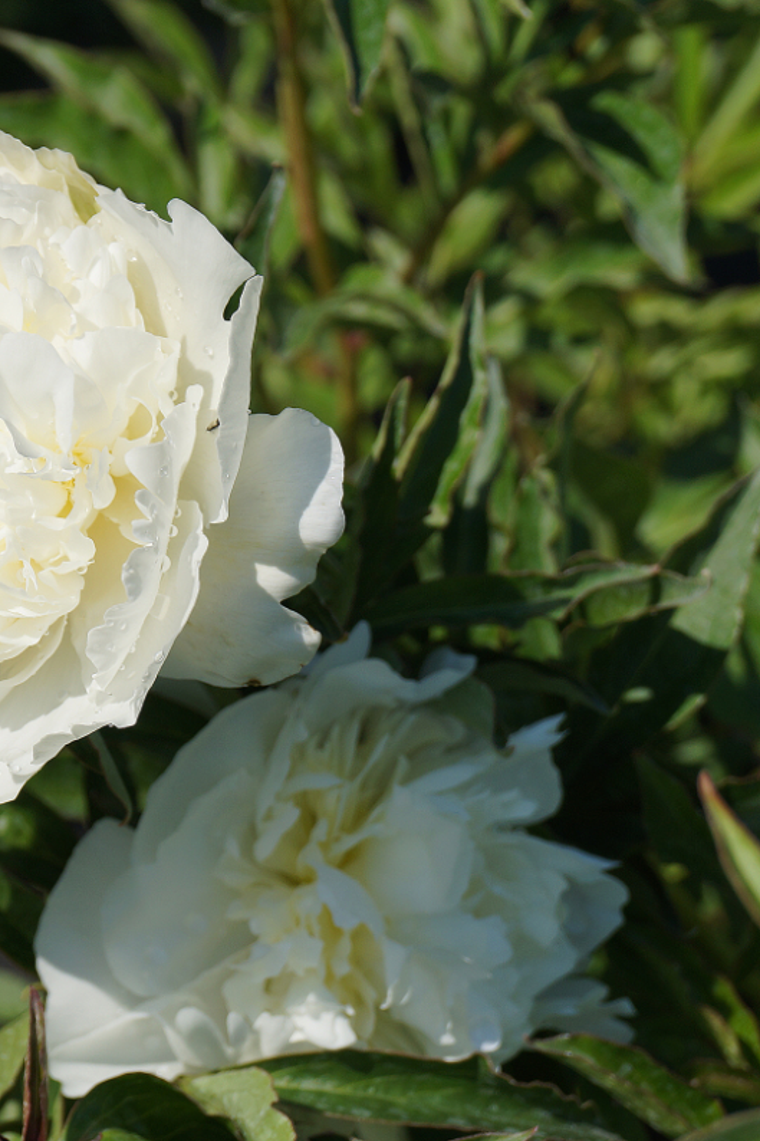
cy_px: 572
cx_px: 233
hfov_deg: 11.0
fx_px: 3952
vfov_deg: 16.4
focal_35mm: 125
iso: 100
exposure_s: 1/400
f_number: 9
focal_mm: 55
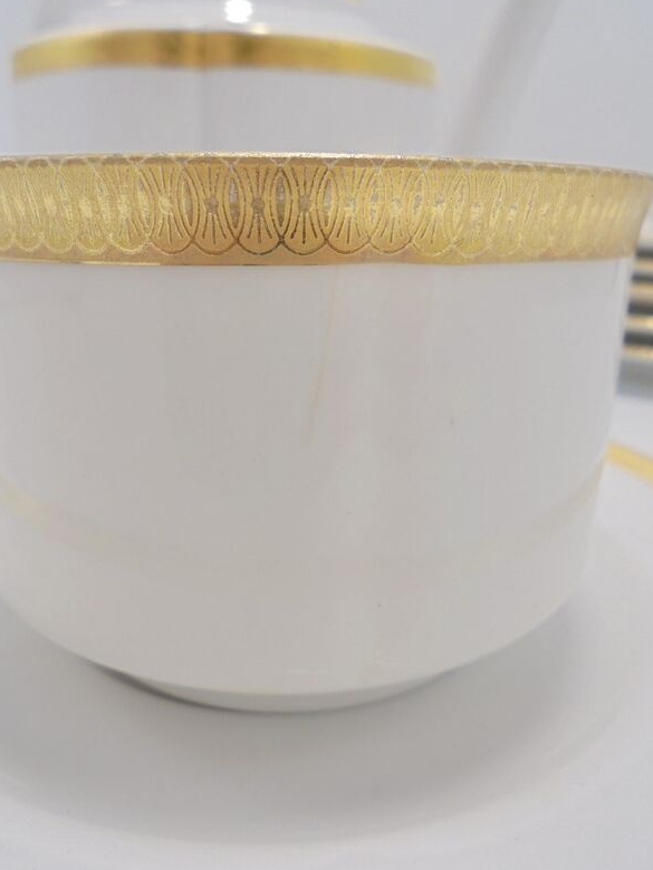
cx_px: 320
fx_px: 755
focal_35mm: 30
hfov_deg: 46.8
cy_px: 437
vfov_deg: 60.0
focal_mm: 4.6
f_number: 3.5
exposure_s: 1/60
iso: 100
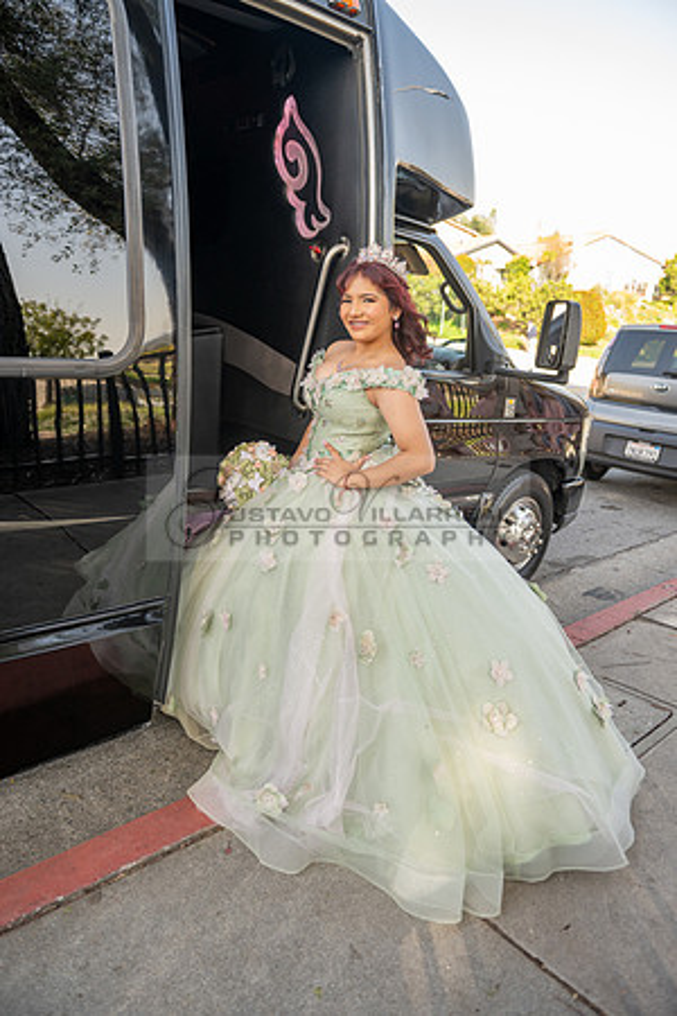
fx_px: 677
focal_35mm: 24
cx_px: 338
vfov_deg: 73.7
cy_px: 508
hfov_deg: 53.1
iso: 200
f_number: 3.5
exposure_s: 1/320
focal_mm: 24
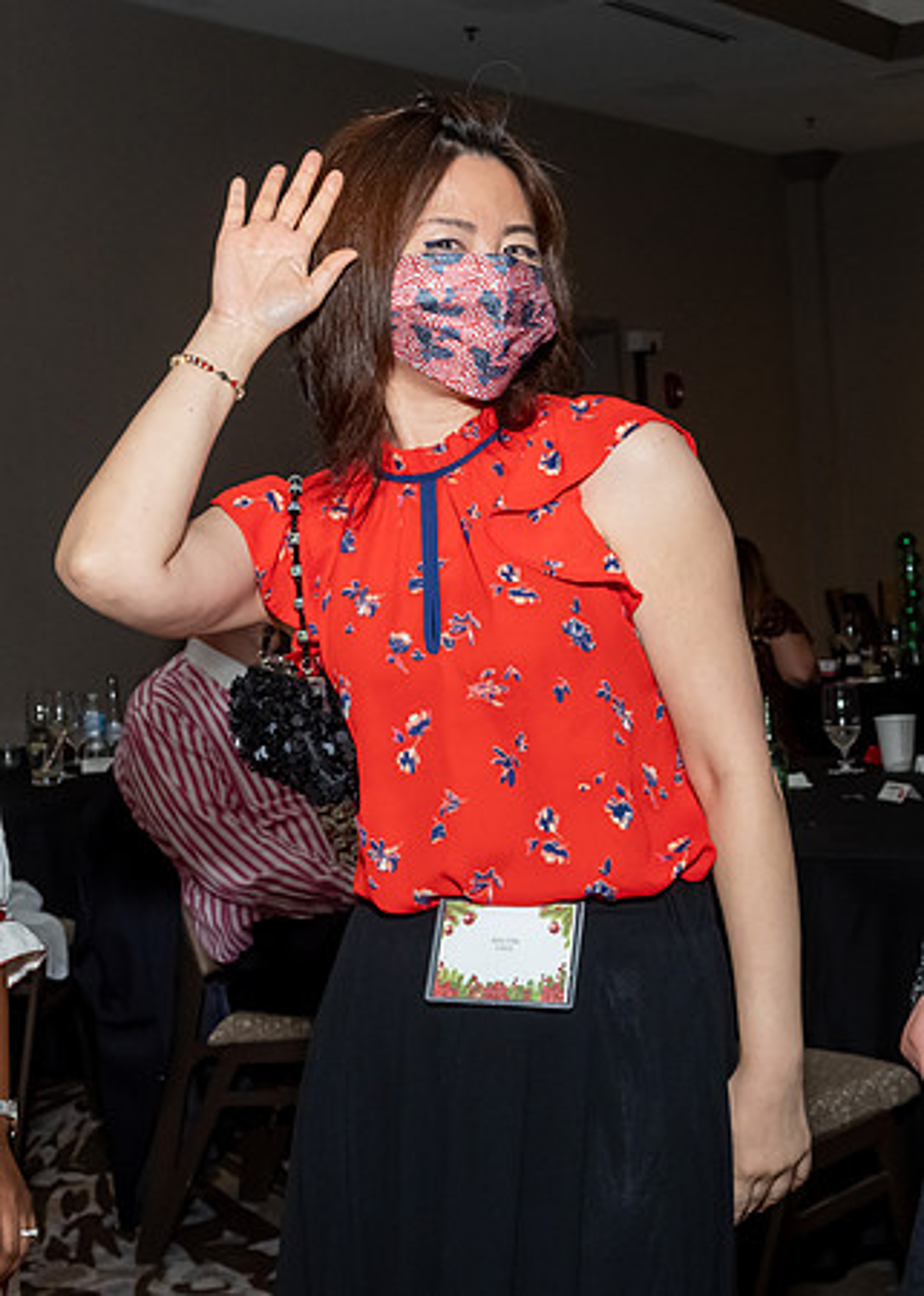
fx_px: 2303
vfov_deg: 31.4
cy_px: 553
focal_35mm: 63
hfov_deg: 22.7
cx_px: 462
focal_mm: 22
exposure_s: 1/250
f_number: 7.1
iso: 500
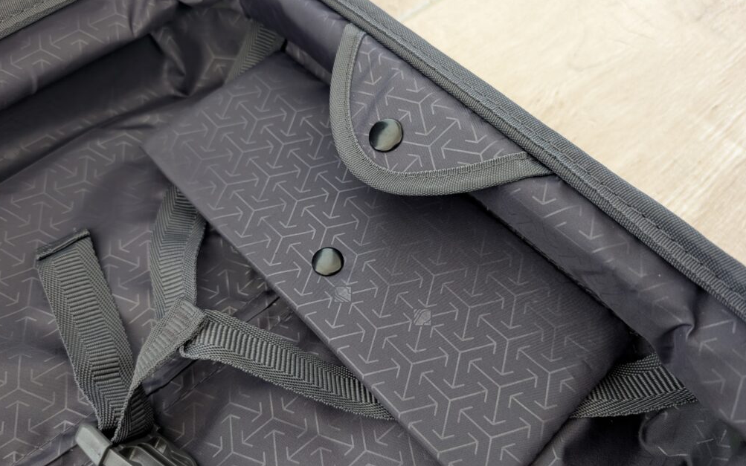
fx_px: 529
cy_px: 248
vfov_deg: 47.6
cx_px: 376
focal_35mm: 26
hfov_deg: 70.4
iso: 335
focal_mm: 6.9
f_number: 1.68
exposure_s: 1/23.8
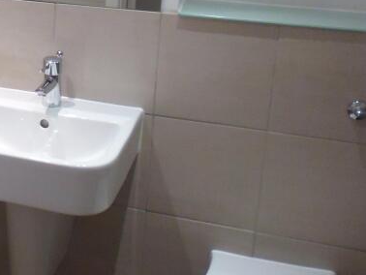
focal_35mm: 65
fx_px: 688
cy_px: 27
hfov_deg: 26.7
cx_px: -66
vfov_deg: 22.1
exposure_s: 1/40
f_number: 2.8
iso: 400
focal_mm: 4.3
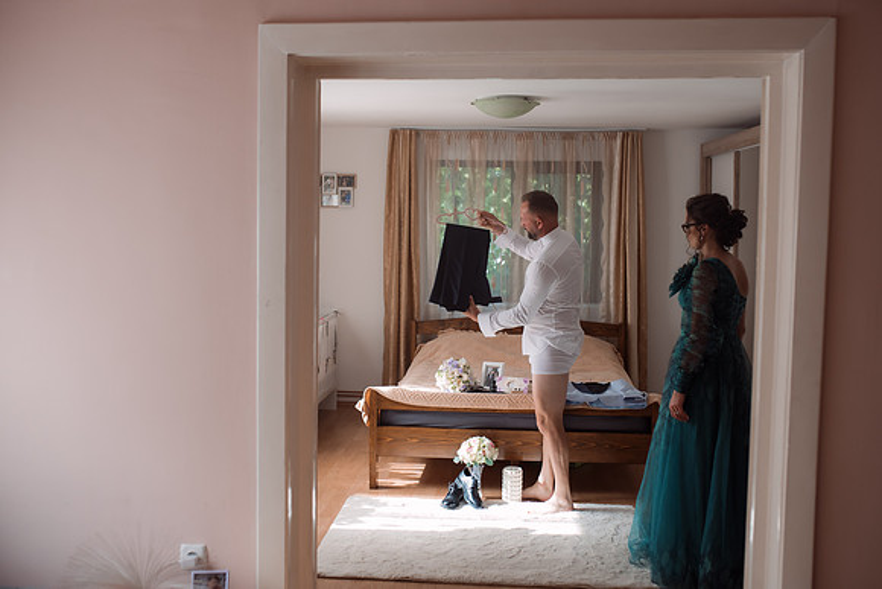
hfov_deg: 48.9
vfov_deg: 33.8
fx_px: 969
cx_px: 431
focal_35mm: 40
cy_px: 270
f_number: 2.8
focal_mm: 35
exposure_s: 1/250
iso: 400
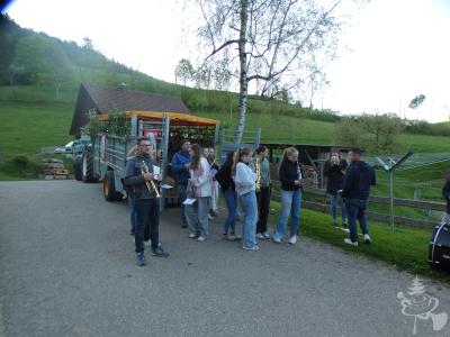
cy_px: 168
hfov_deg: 81.7
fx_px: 260
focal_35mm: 20
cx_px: 225
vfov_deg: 66.0
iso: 80
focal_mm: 3.6
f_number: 2.8
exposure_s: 1/80
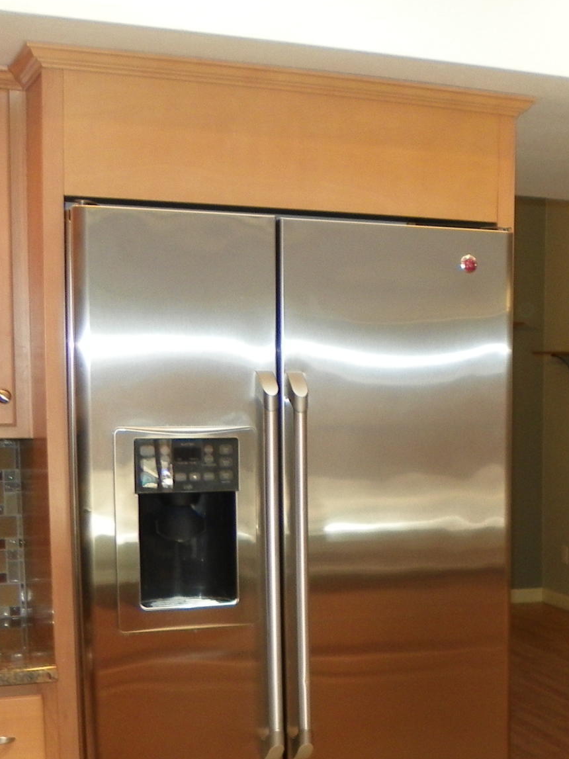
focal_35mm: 68
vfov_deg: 28.0
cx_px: 765
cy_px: 592
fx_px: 1491
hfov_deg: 19.7
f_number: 2.8
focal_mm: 4.6
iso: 64
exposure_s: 1/30
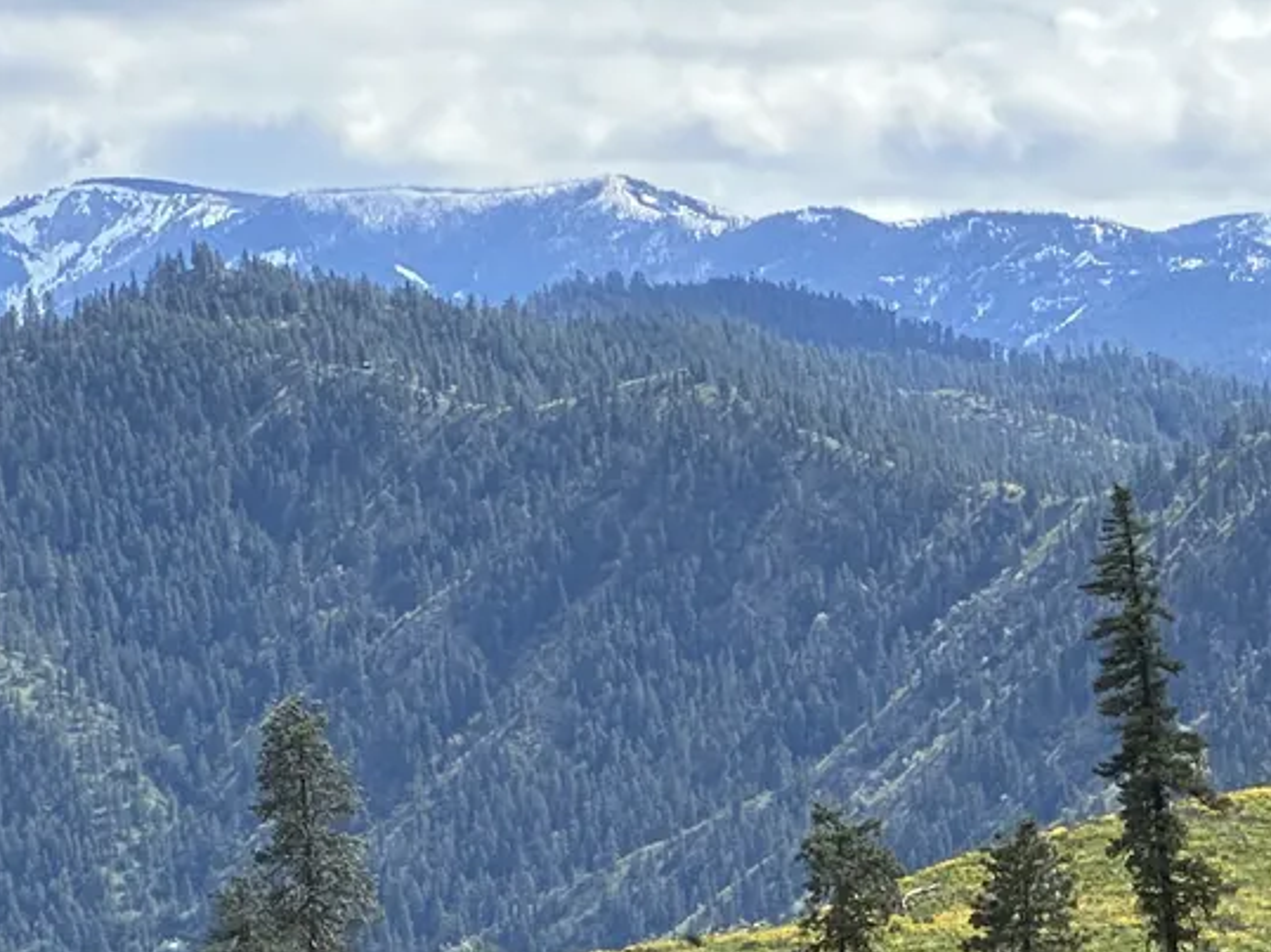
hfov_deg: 7.1
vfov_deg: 5.3
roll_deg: +0.9
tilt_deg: -5.0
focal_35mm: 275
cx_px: 1727
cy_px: 1595
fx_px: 10093
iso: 32
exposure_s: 1/608
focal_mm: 9
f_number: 2.8
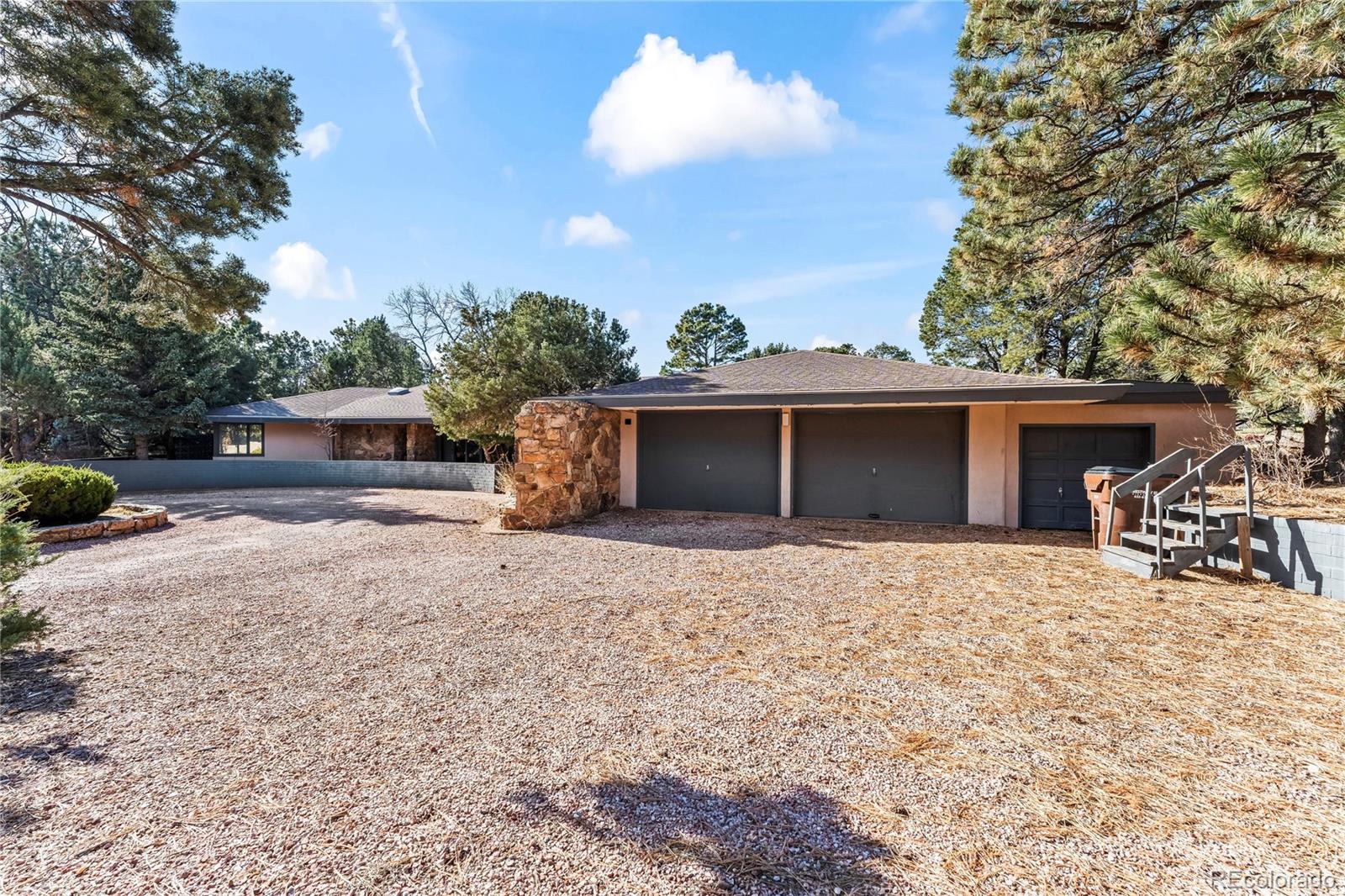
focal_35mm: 14
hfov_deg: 104.3
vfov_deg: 81.2
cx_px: 672
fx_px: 523
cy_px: 448
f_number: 8
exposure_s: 1/100
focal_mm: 14
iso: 400
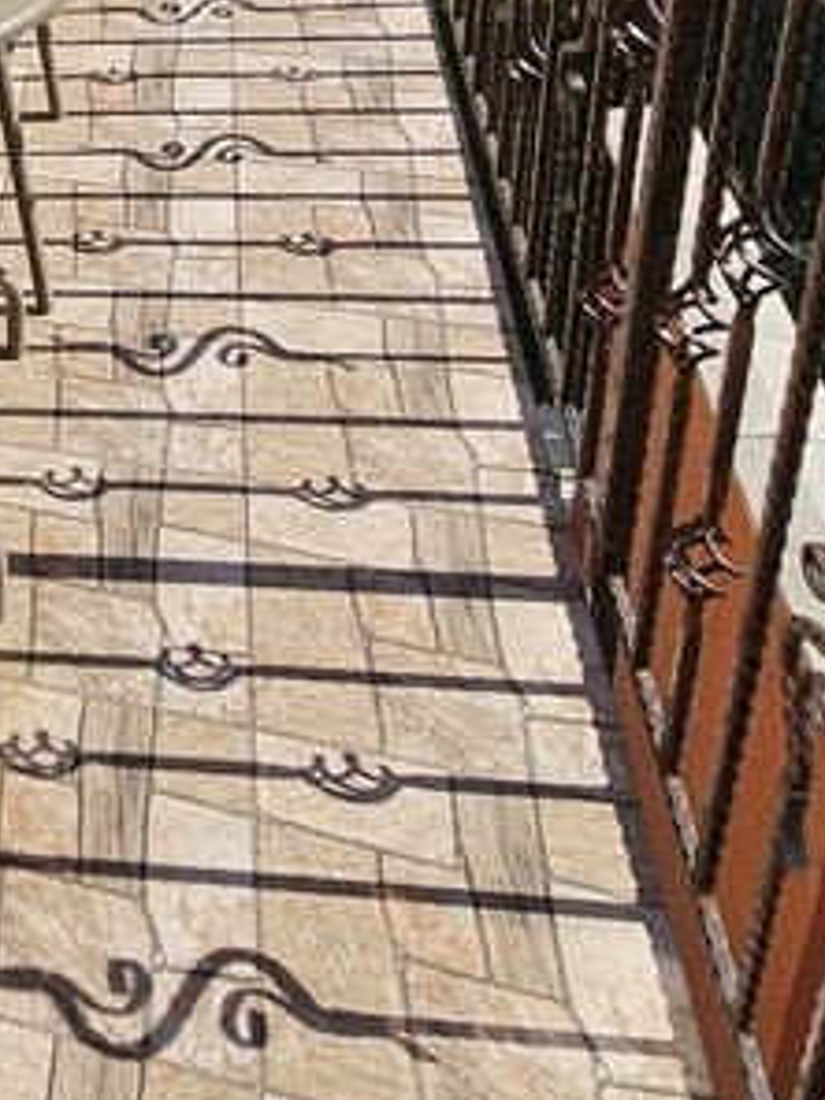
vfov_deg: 35.6
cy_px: -126
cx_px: -398
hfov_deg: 25.0
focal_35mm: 45
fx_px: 1430
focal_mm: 2.2
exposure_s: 1/3160
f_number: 2.2
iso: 50
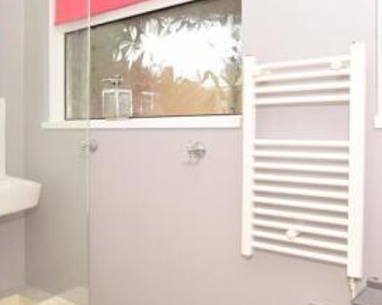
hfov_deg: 52.6
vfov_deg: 43.2
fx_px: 384
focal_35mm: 34
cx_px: 156
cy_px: 133
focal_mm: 10
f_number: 6.3
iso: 400
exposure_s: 1/60
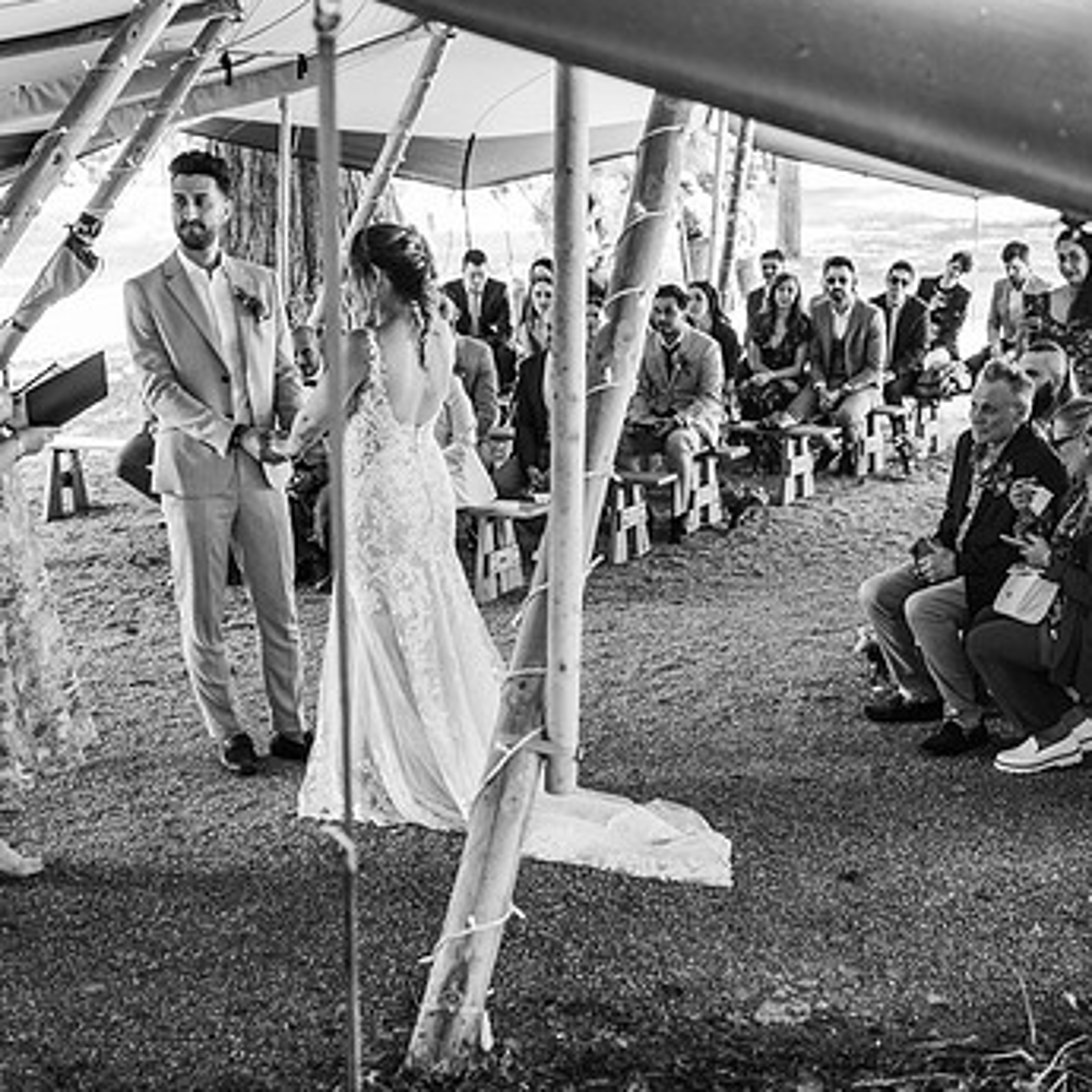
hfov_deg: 33.8
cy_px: 516
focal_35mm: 50
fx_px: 1785
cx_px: 709
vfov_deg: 34.0
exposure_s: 1/200
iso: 640
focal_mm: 35
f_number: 2.2
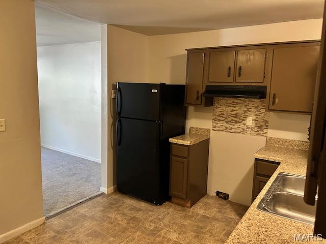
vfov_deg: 53.1
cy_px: 122
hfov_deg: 67.3
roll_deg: -1.9
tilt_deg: -8.0
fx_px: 245
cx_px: 163
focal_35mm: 26
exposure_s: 1/40
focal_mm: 5.7
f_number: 1.5
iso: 400
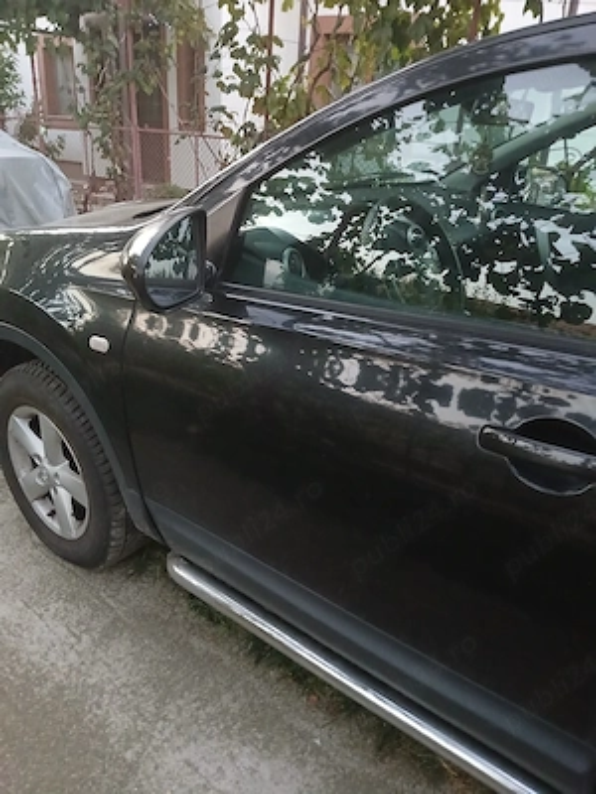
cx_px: 298
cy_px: 397
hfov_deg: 53.1
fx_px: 597
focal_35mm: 26
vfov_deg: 67.3
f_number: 1.8
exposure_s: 1/16.7
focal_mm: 3.98
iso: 800
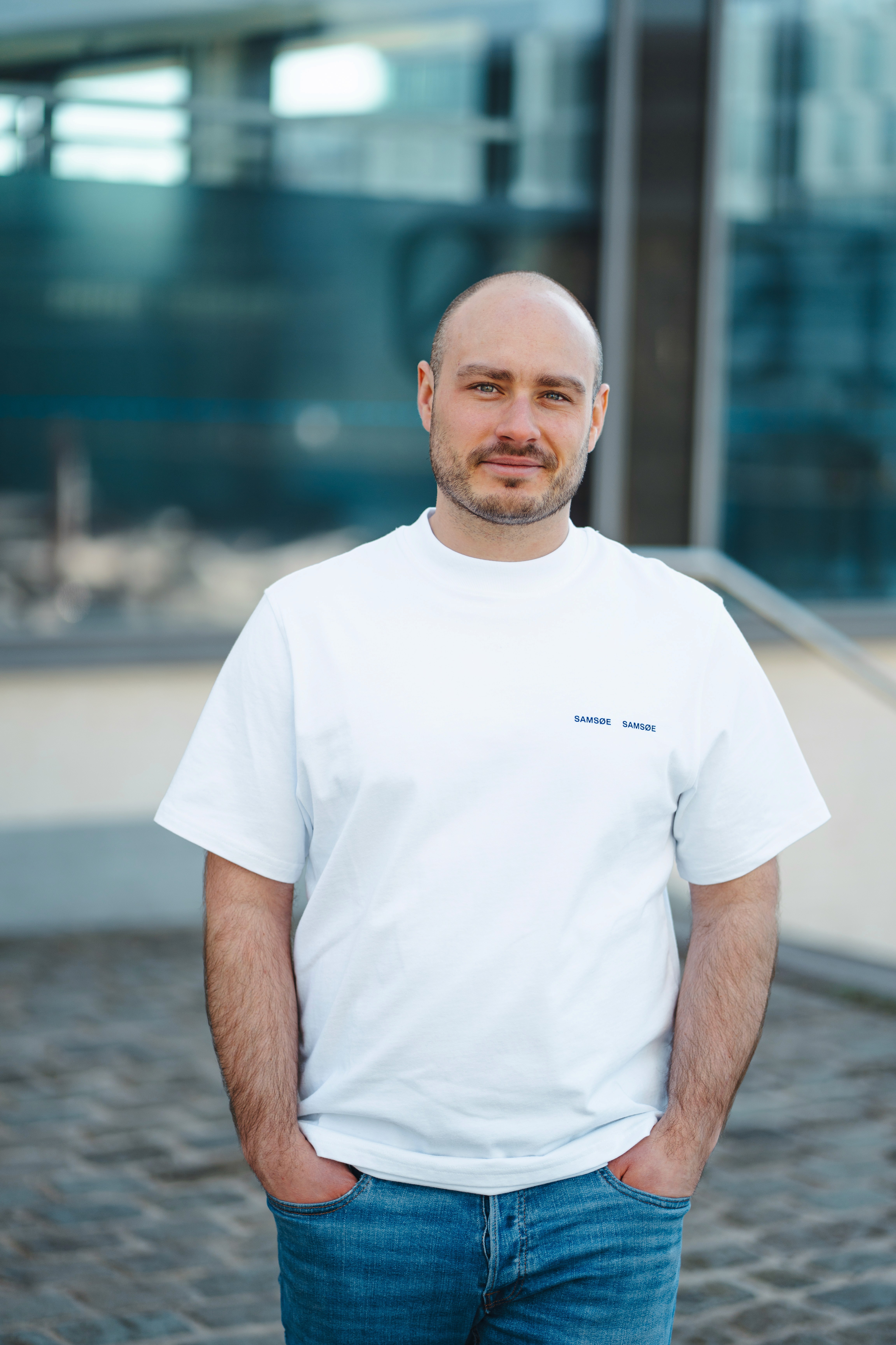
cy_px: 672
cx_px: 448
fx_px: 3173
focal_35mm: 85
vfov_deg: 23.9
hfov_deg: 16.1
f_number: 1.8
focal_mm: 85
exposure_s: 1/1250
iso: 100
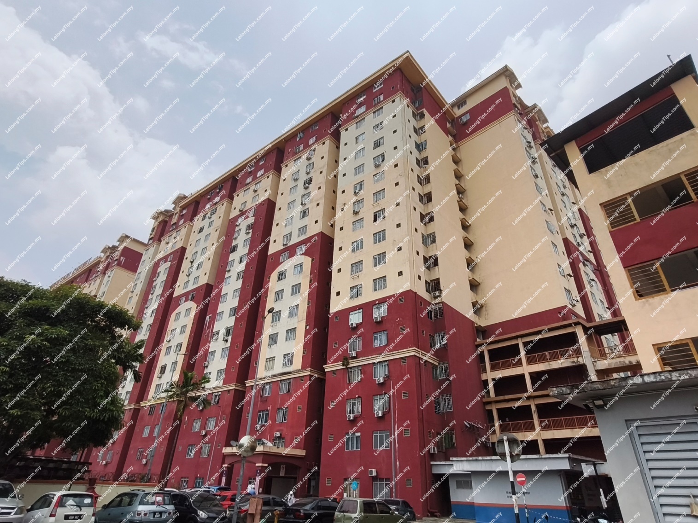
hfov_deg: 98.2
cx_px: 349
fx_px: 302
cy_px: 262
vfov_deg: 81.7
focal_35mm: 15
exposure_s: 1/4014
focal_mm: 1.67
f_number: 2.2
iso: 50
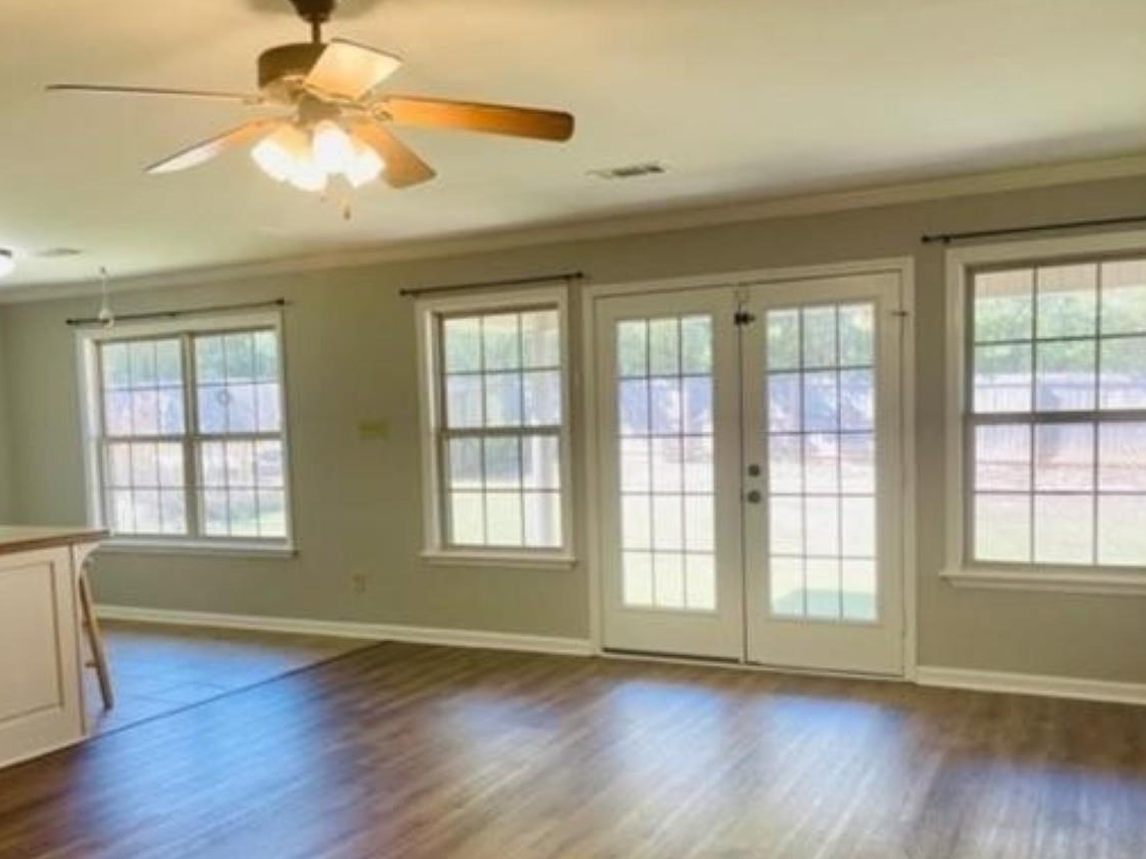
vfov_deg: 42.8
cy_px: 501
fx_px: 1092
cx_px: 521
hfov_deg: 55.3
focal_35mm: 33
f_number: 1.6
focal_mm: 5.1
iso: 50
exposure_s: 1/120
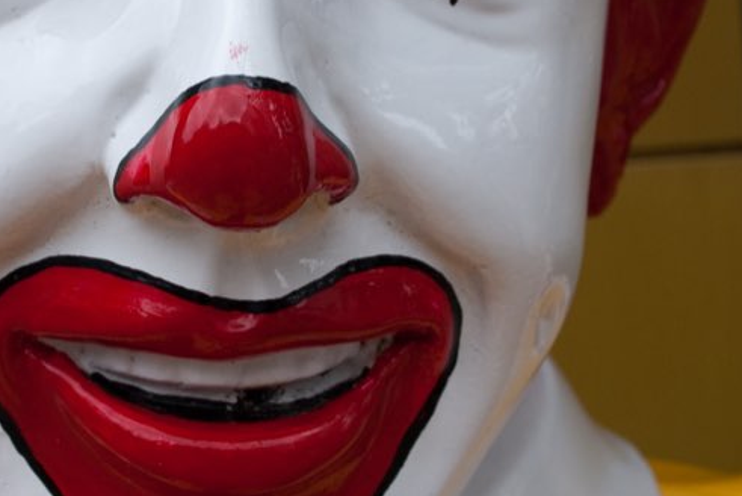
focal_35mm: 74
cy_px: 88
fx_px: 1526
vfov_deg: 18.3
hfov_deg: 27.1
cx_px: 224
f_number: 10
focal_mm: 22
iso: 200
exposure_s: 1/250
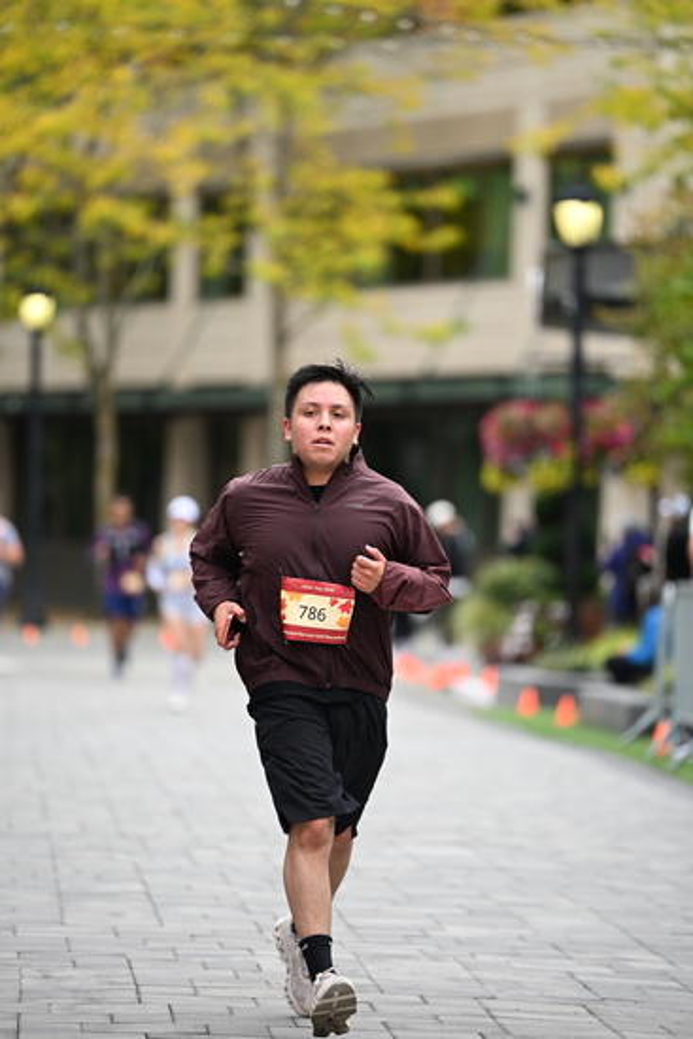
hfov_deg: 6.9
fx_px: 5771
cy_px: 520
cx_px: 346
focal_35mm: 200
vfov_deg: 10.3
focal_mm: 200
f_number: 2.8
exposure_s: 1/2000
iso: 640
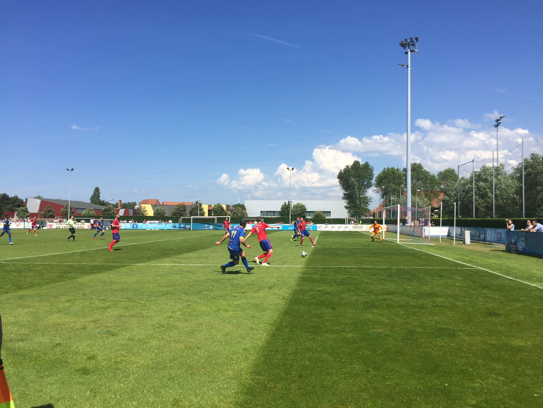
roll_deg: -2.1
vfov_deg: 48.2
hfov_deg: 61.7
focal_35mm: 29
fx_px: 455
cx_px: 272
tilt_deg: +3.1
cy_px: 204
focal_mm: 4.15
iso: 32
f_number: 2.2
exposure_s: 1/2639
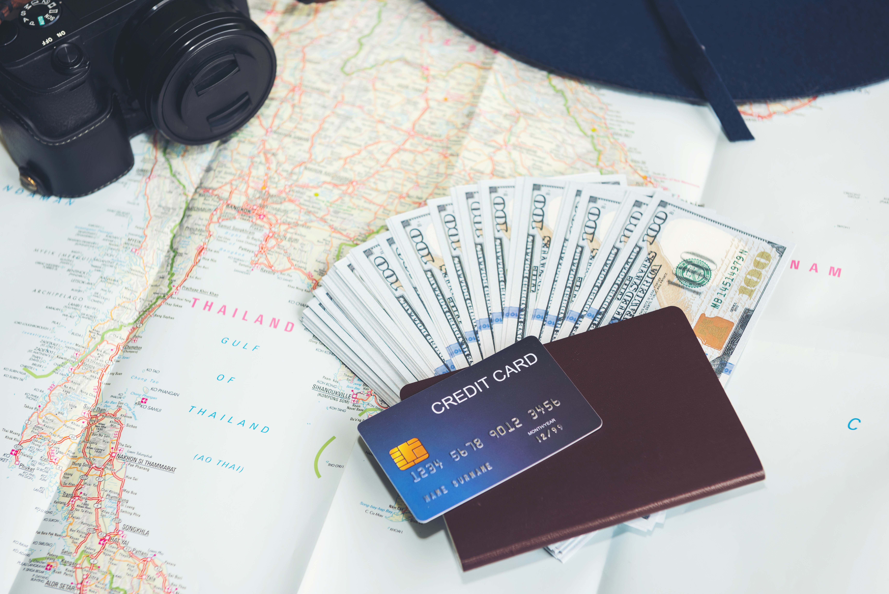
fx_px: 1729
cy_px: 297
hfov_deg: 28.8
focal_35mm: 70
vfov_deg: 19.5
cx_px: 444
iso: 250
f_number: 5
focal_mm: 70
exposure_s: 1/160
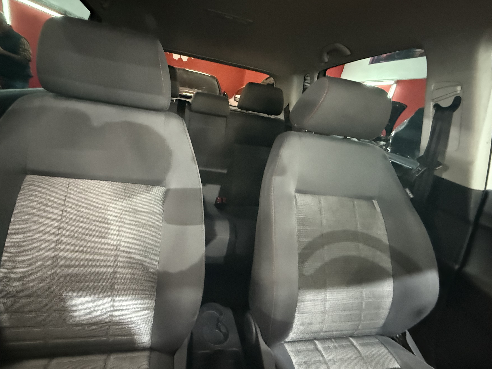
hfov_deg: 94.3
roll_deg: -10.3
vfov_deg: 78.0
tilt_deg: -15.4
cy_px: 174
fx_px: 227
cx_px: 229
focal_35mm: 16
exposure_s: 1/25
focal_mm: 2.22
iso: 1600
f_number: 2.2
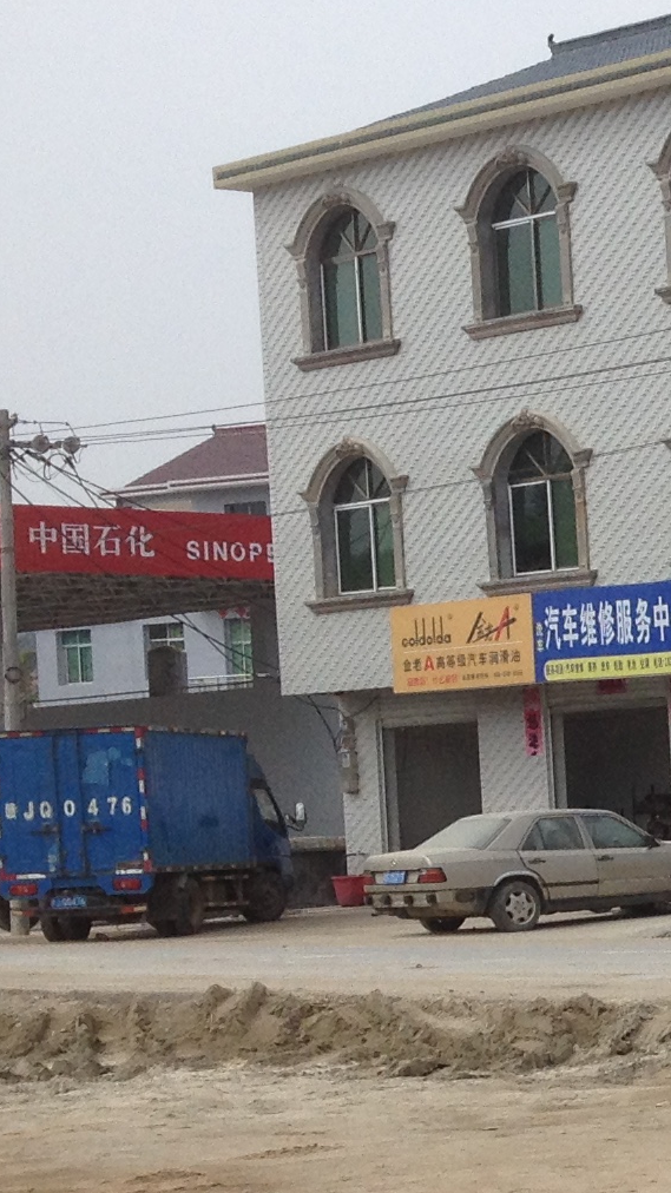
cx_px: 1408
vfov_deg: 17.3
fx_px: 3892
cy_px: 928
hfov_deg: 9.2
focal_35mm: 123
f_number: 2.4
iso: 50
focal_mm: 4.28
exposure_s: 1/2045
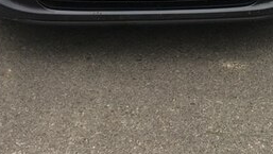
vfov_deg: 14.0
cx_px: 200
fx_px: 587
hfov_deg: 25.9
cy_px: -82
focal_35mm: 81
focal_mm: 4.15
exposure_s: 1/100
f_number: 2.2
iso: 32
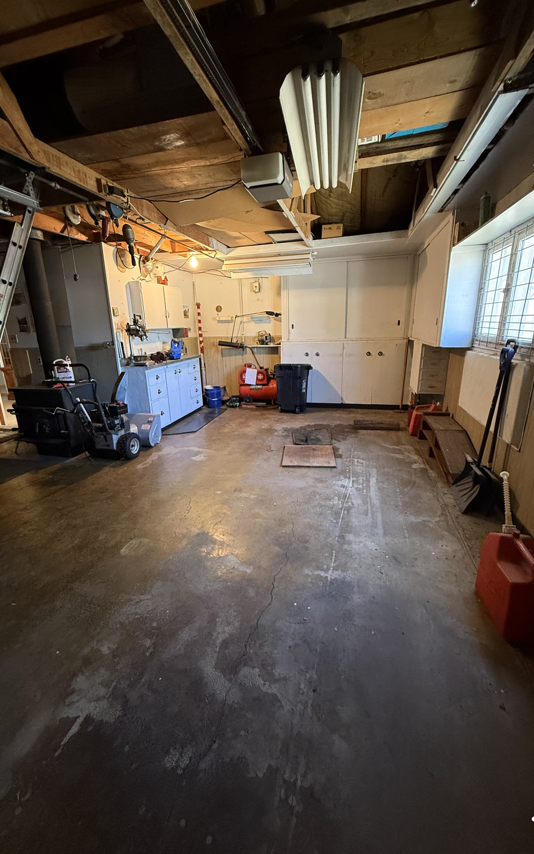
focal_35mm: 15
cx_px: 261
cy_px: 426
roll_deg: +2.0
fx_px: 349
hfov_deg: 74.8
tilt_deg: -15.1
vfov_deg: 101.5
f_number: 2.2
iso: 640
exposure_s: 1/60
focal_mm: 2.22
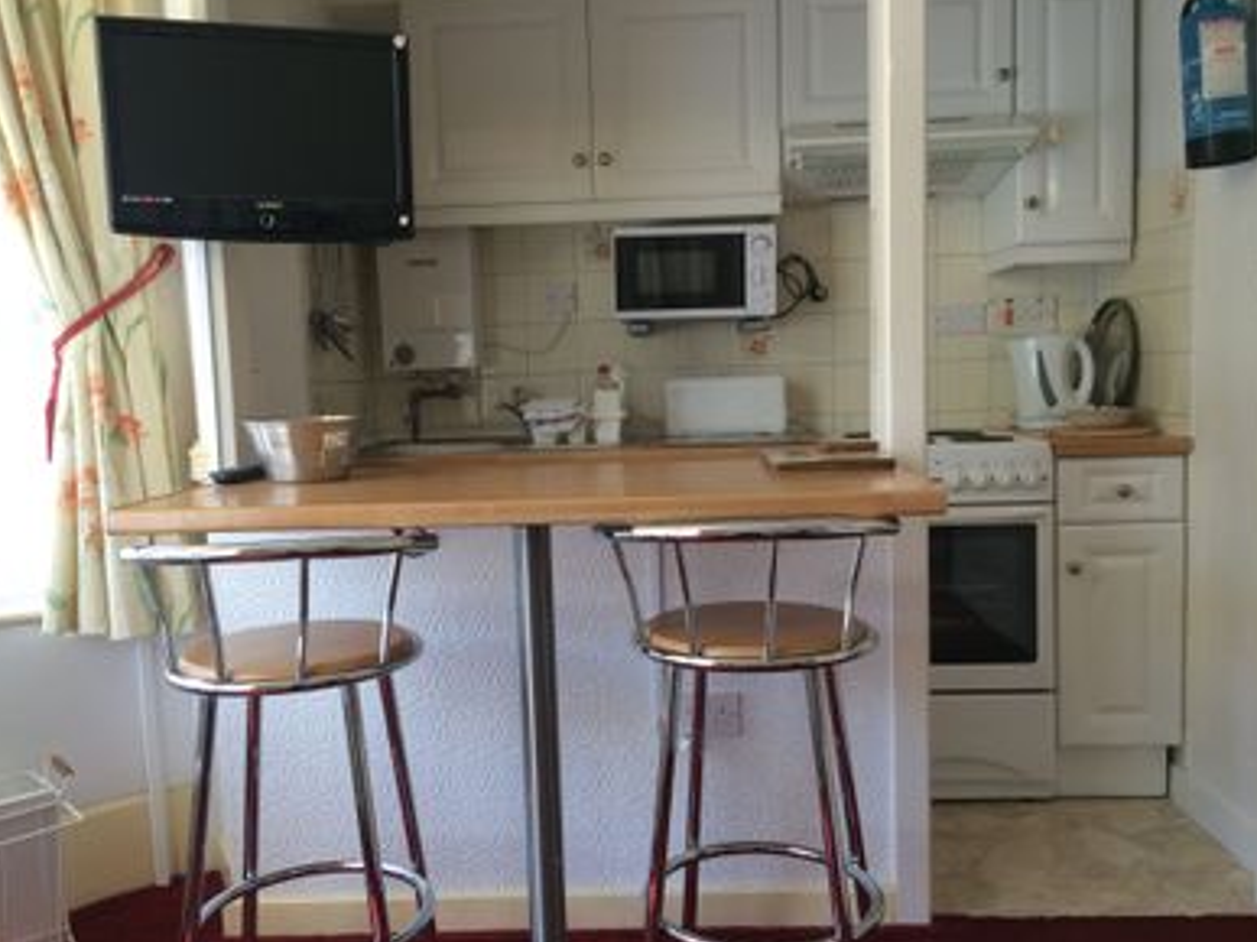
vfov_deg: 45.4
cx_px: 624
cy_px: 474
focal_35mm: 31
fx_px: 1125
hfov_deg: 58.4
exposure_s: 1/120
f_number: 2.2
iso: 64
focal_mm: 4.12
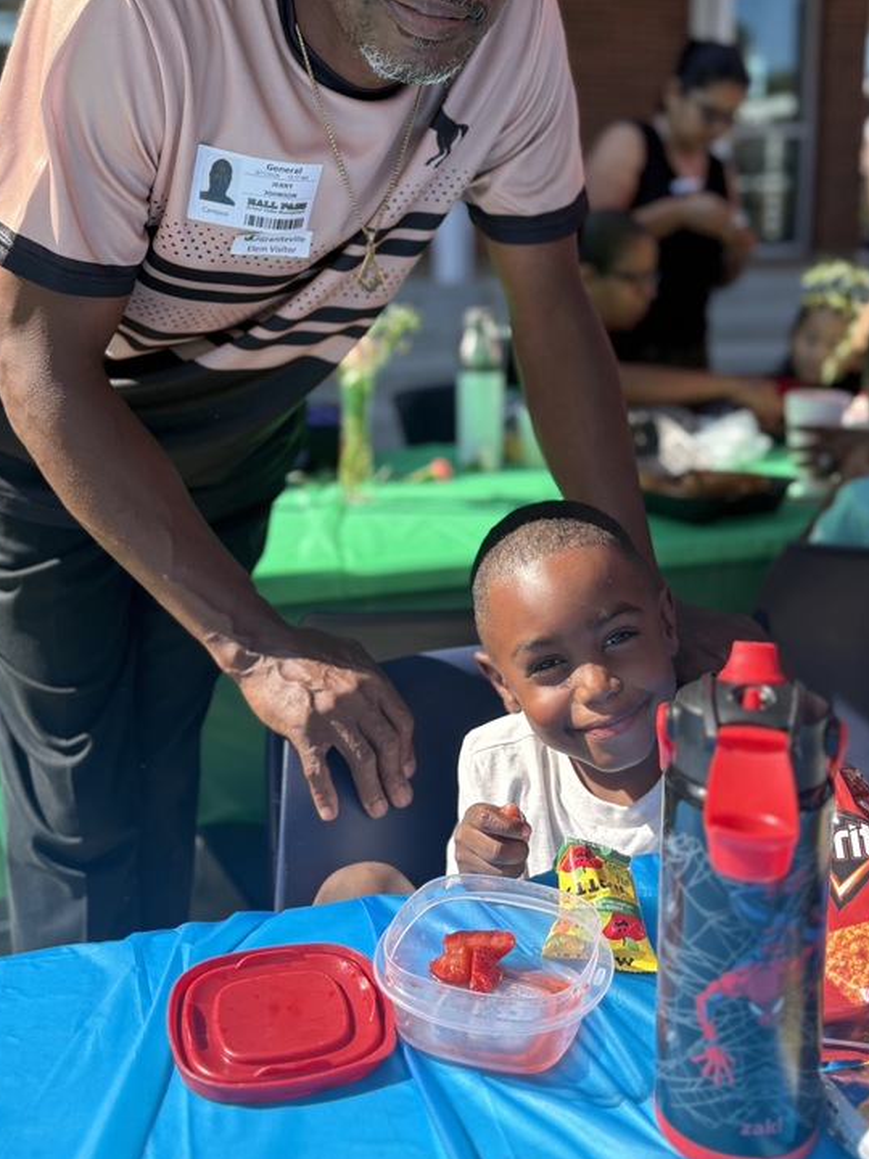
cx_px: 465
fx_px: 1238
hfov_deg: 38.6
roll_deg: -1.8
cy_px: 459
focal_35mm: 37
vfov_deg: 49.8
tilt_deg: -8.4
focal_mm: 5.96
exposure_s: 1/907
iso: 64
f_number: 1.6
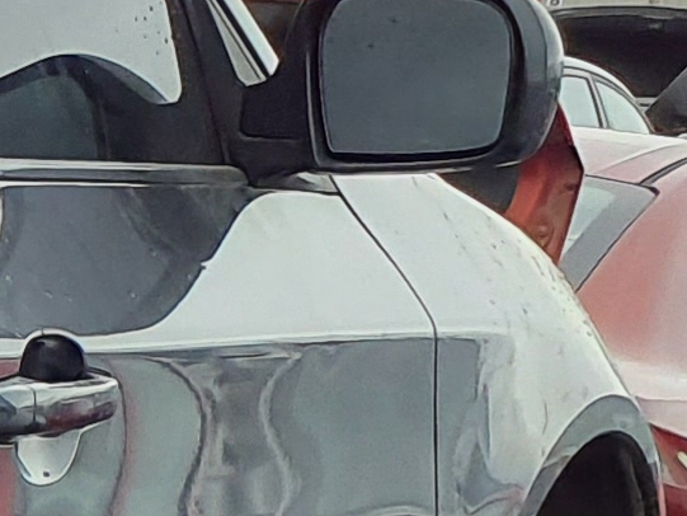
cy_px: 825
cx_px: -1769
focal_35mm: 206
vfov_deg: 7.1
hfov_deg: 7.6
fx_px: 4089
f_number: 1.9
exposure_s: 1/662
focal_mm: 3.58
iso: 40
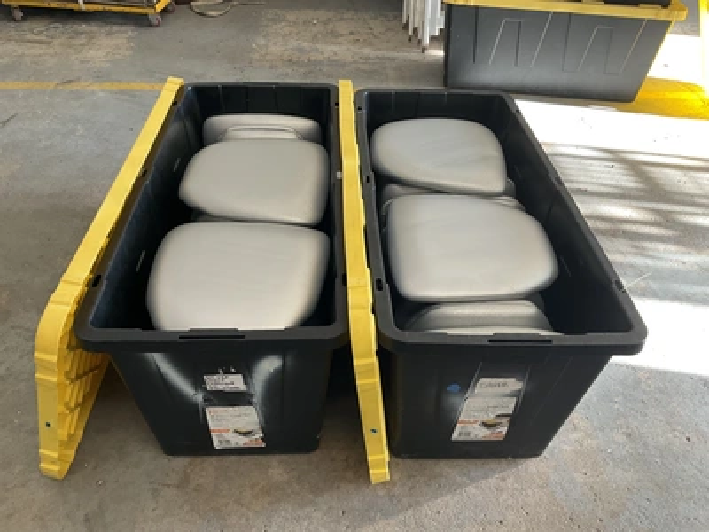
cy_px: 266
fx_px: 594
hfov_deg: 61.7
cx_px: 354
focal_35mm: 29
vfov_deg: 48.2
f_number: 1.8
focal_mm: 3
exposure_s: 1/60
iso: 64
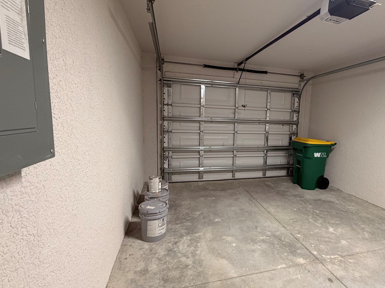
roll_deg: -2.4
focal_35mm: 19
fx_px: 211
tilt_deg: -9.1
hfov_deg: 83.5
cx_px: 233
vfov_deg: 68.7
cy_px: 144
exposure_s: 1/60
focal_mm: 2.22
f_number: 2.2
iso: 320
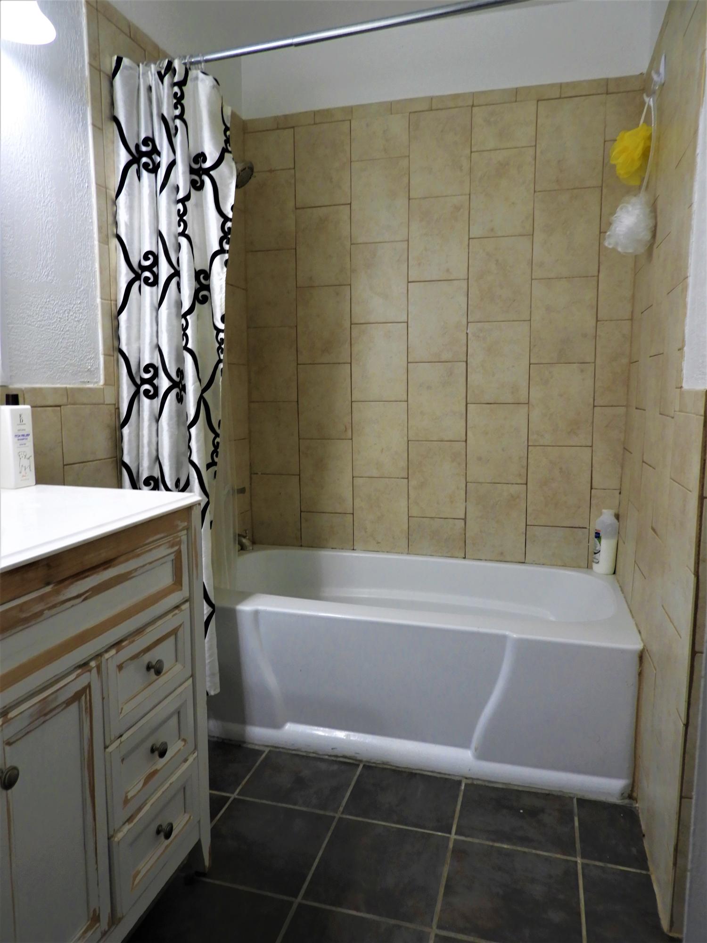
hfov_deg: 56.8
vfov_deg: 71.6
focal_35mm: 24
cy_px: 472
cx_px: 354
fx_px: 654
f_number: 3.3
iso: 160
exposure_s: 1/30
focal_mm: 4.3
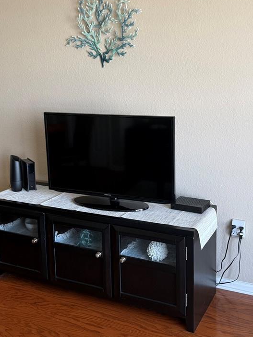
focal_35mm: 41
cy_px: 143
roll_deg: -0.7
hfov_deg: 35.1
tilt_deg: -9.4
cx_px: 146
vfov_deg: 45.6
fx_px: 399
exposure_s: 1/98
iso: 200
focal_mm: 6.76
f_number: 1.78
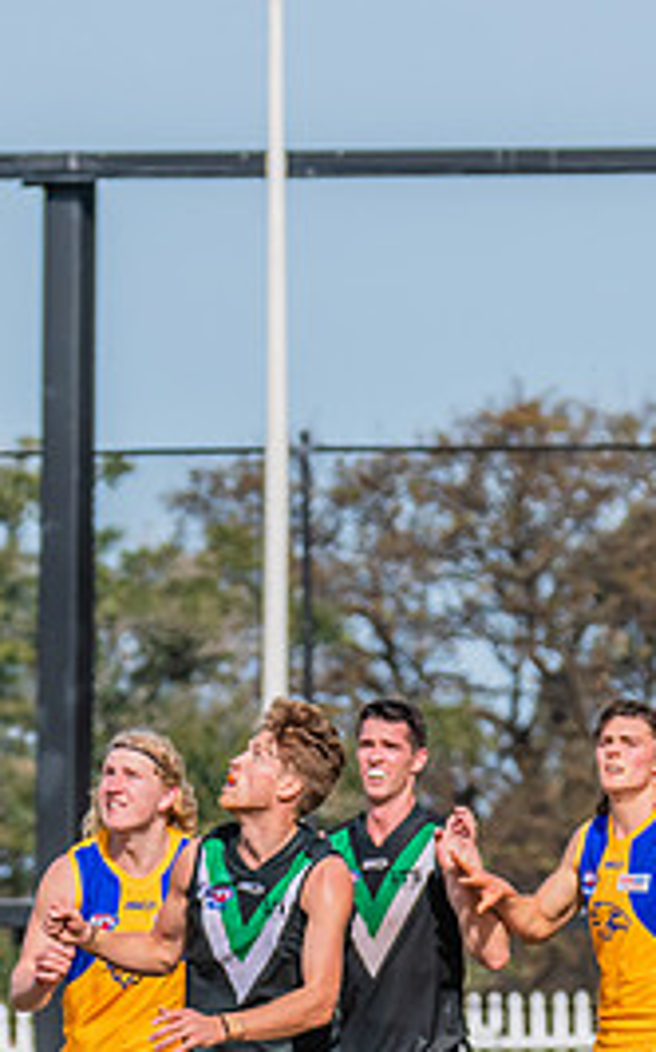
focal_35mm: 796
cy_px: 668
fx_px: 22794
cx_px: -352
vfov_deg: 2.6
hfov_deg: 1.6
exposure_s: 1/2000
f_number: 11
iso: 800
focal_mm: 320
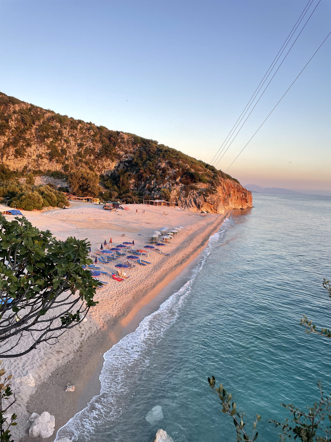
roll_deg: -2.2
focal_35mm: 26
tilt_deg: -5.1
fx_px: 331
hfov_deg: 53.1
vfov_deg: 67.3
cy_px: 221
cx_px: 166
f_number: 1.6
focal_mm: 4.2
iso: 32
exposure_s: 1/161
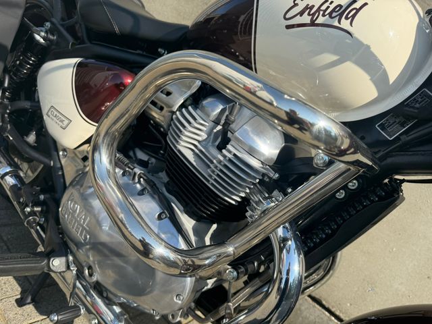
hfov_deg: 71.6
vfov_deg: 56.8
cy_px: 162
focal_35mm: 24
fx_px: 300
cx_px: 216
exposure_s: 1/2703
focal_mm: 6.76
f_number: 1.78
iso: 100
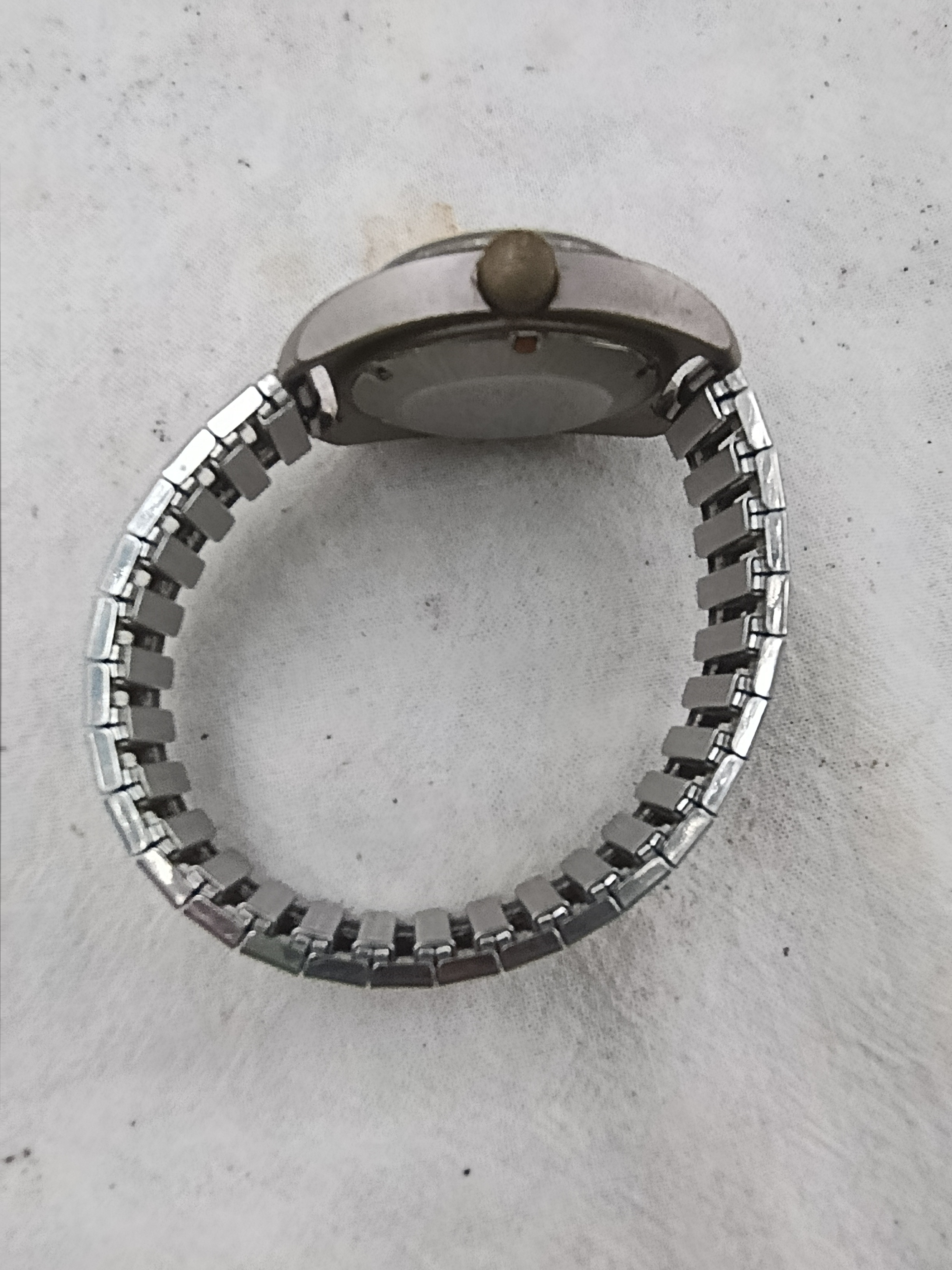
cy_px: 635
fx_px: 880
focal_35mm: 24
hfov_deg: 56.8
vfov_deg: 71.6
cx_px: 476
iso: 67
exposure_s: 1/100
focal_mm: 1.65
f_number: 2.2
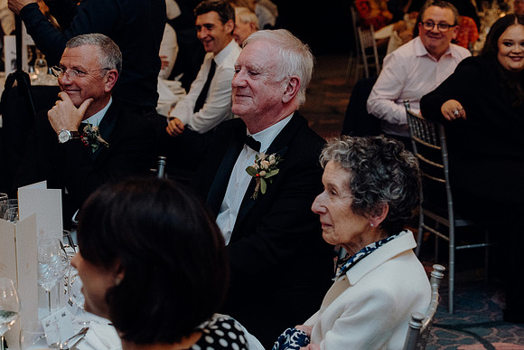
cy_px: 175
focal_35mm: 78
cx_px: 262
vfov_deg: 17.5
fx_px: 1136
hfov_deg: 26.0
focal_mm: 52
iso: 2500
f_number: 3.5
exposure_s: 1/160
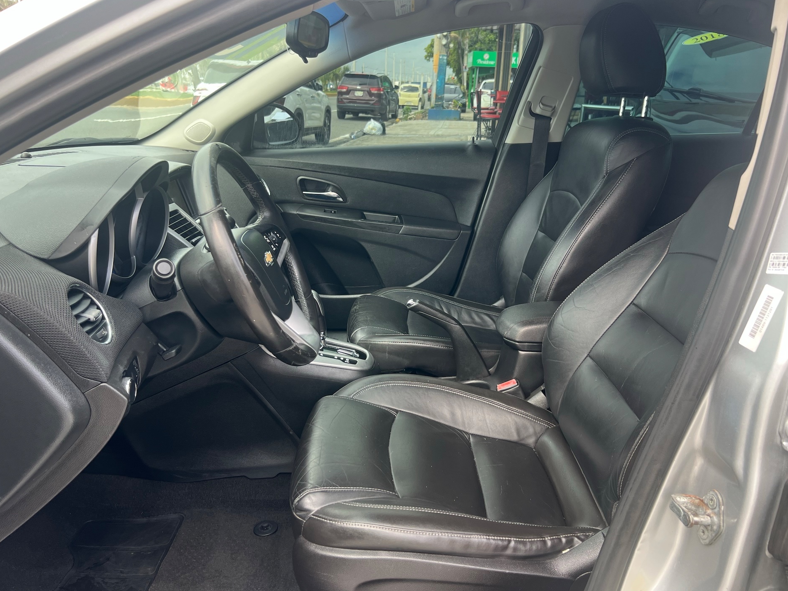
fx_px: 637
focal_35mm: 28
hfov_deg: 63.4
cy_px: 313
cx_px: 395
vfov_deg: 49.7
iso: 40
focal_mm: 5.7
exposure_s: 1/191
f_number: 1.5
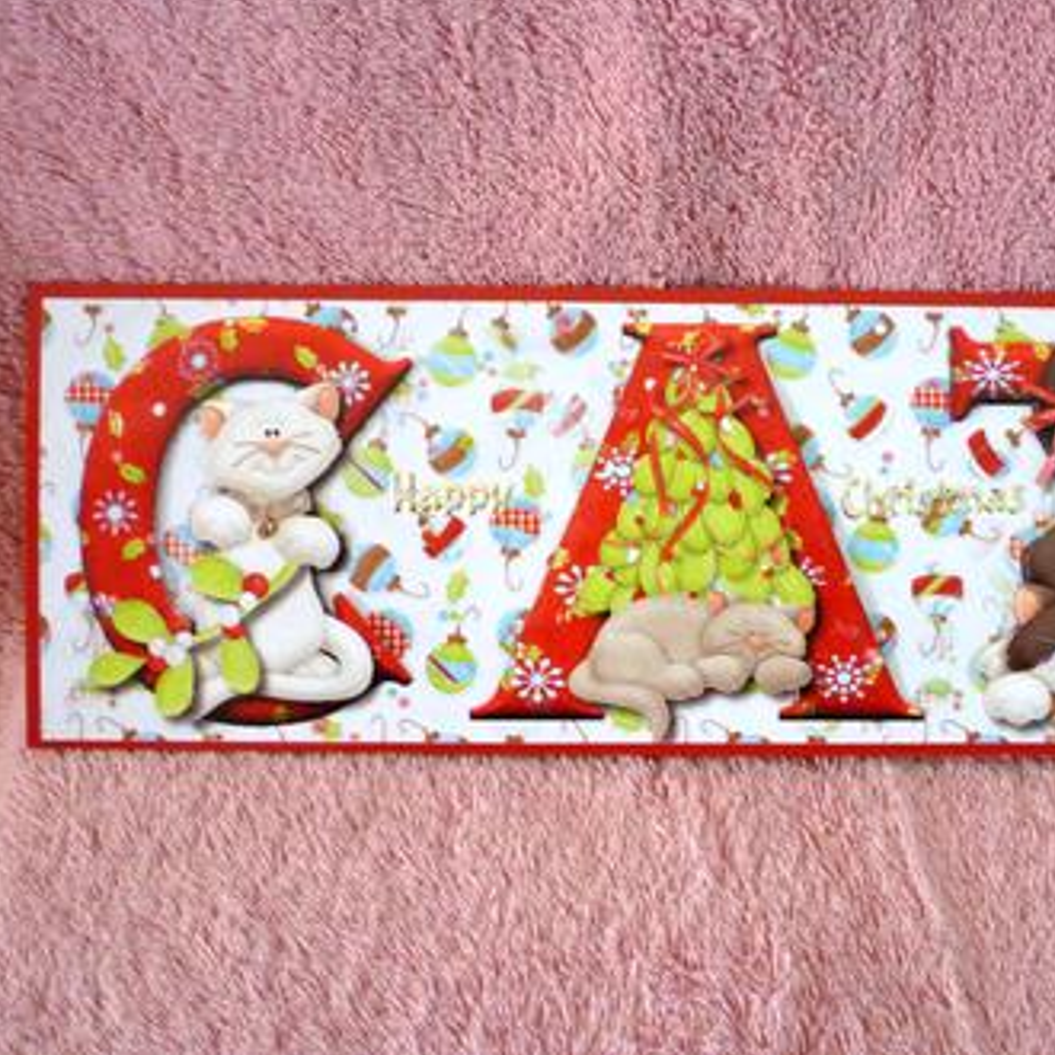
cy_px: 518
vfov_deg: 47.2
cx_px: 681
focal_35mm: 35
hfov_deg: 46.7
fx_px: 1207
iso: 400
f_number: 3.3
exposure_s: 1/25
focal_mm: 5.2
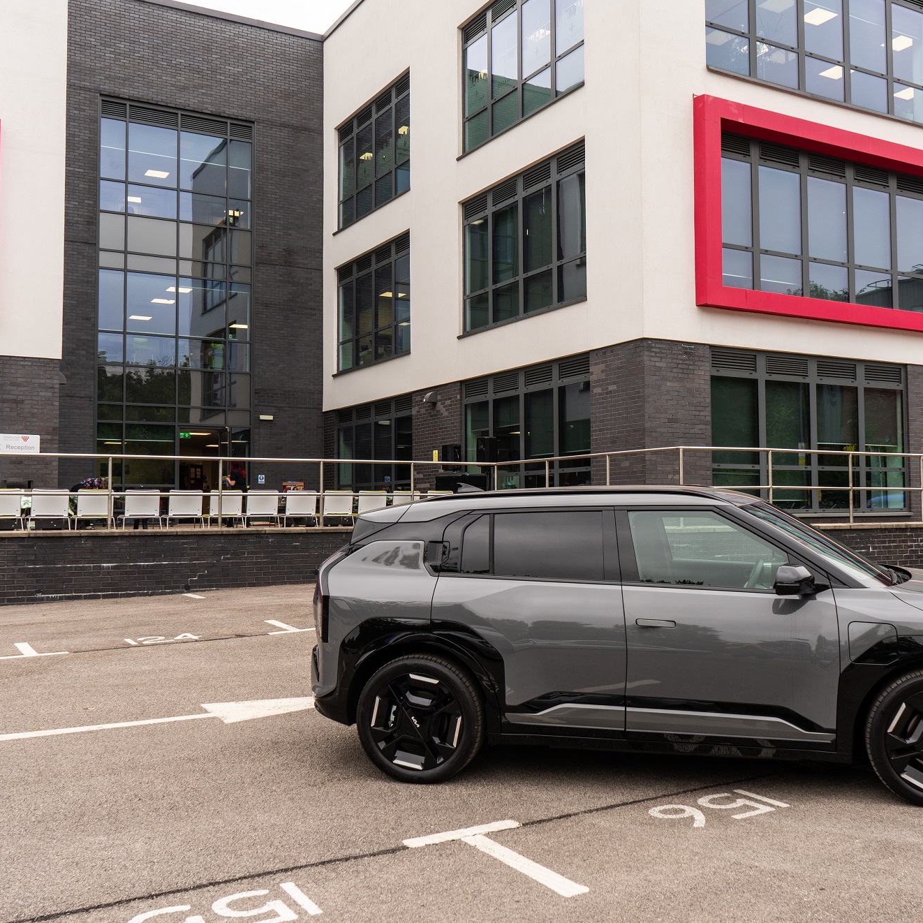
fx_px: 1086
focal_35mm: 36
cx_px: 572
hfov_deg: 45.7
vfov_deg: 46.0
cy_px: 462
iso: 200
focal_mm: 28
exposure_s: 1/80
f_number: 9
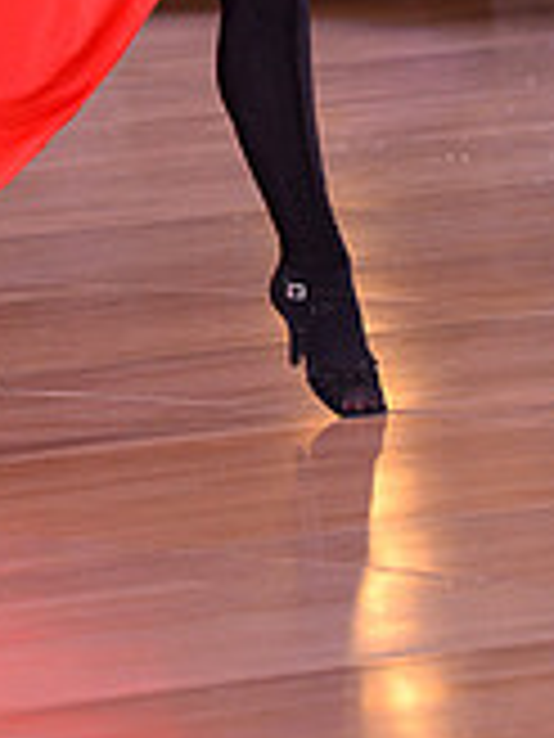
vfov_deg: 4.0
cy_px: -468
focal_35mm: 492
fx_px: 10499
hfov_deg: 3.0
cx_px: -97
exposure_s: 1/250
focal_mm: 145
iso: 2000
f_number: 5
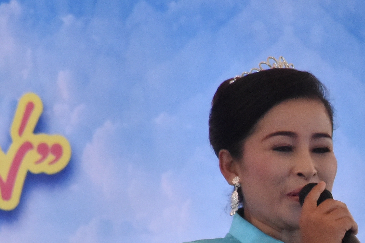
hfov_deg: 2.3
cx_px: 407
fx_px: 9092
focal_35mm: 897
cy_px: 294
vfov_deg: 1.5
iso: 1600
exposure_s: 1/3200
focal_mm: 140
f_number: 5.6
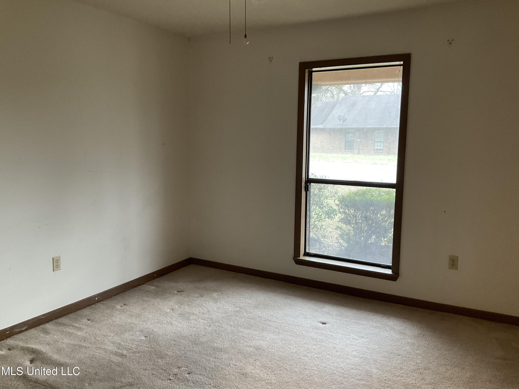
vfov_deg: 48.2
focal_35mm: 29
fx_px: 435
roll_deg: -0.6
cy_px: 194
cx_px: 260
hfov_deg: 61.7
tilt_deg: -8.0
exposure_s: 1/60
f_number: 1.8
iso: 200
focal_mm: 3
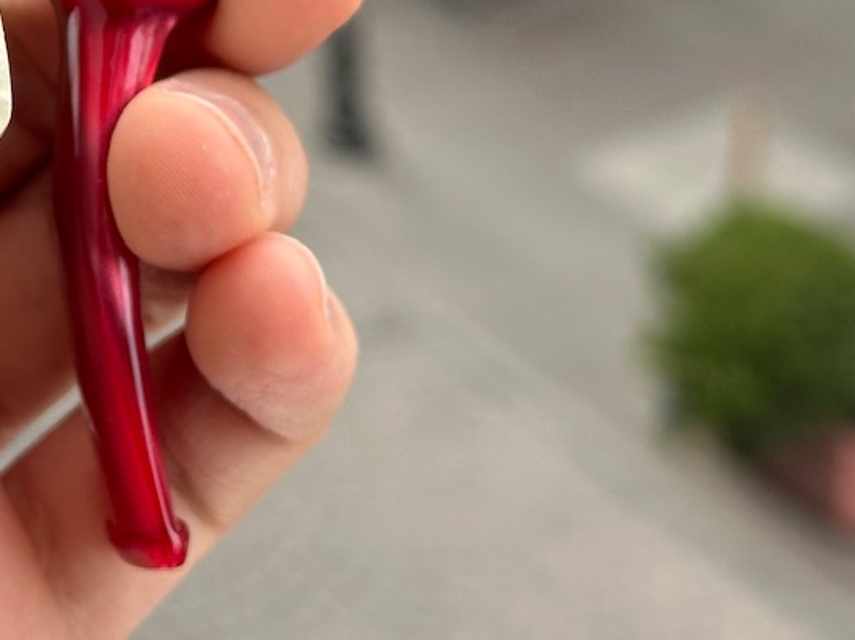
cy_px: -92
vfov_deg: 12.5
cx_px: 15
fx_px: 2864
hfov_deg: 16.6
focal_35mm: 116
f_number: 1.78
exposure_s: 1/719
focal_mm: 6.86
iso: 64
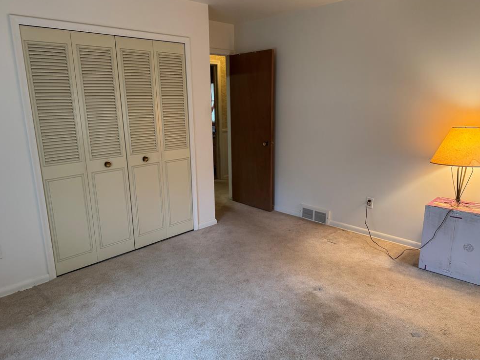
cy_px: 182
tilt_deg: -13.3
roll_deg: +1.0
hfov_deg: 69.4
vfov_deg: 54.9
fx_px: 347
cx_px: 232
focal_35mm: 25
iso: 250
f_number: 1.78
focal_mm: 6.76
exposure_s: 1/60
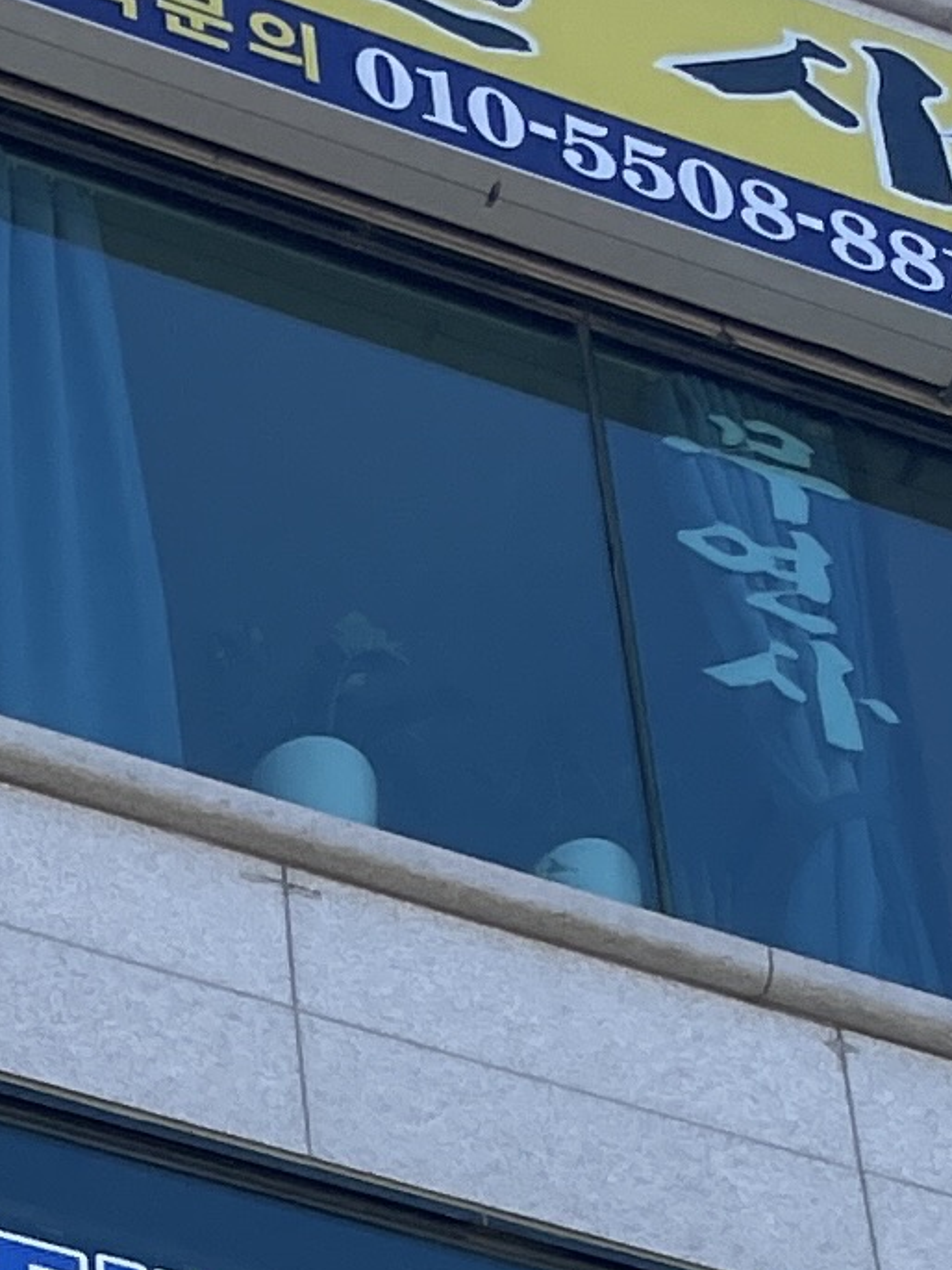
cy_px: 2900
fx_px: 5609
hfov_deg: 9.7
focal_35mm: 153
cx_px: 178
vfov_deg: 11.1
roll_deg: +4.0
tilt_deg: +33.0
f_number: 1.6
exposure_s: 1/818
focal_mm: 4.2
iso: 32
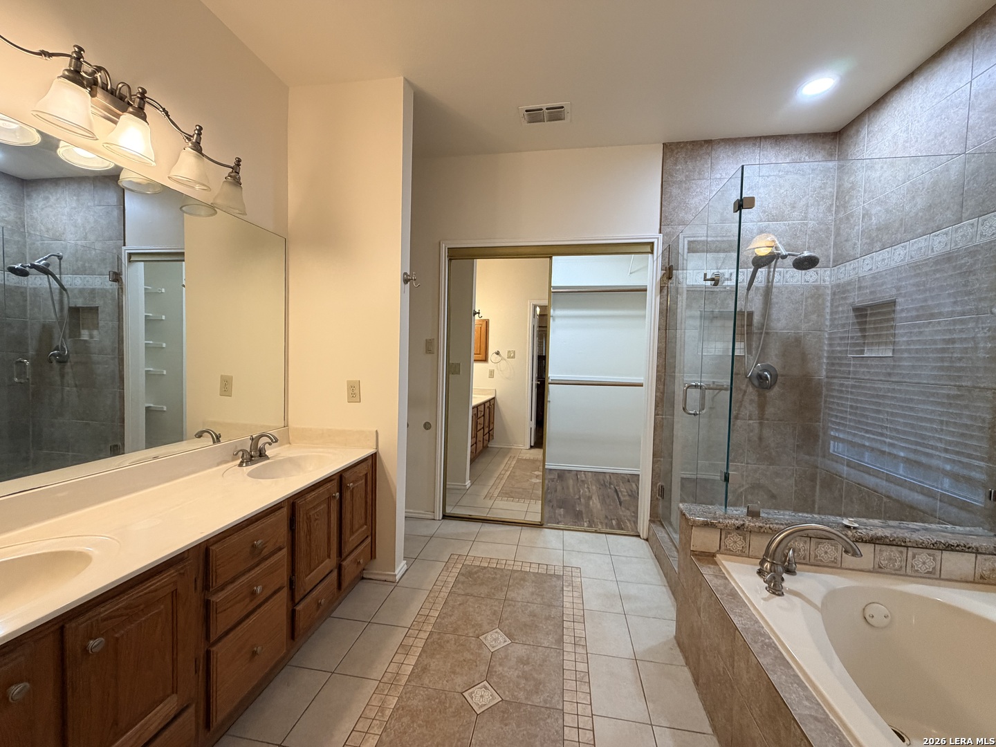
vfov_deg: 85.7
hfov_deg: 102.1
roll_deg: -1.0
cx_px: 498
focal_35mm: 14
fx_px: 403
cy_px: 374
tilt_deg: -2.7
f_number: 2.2
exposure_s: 1/60
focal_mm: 2.22
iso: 320
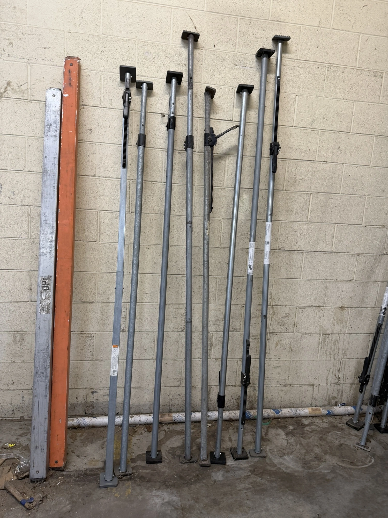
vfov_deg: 71.6
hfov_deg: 56.8
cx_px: 194
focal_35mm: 24
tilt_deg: -11.0
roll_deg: -3.0
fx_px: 359
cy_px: 259
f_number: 1.78
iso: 125
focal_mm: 6.76
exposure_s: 1/60
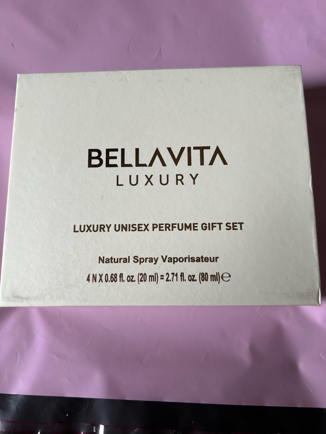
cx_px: 163
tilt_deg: -81.9
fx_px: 326
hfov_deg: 53.1
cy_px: 217
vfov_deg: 67.3
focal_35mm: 26
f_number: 1.5
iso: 40
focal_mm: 5.7
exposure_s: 1/121
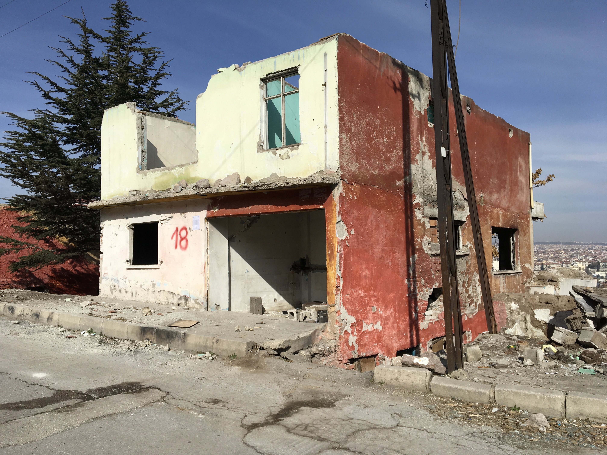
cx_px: 304
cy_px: 228
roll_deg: +0.1
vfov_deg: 48.2
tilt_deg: +6.0
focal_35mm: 29
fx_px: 509
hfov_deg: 61.7
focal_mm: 4.15
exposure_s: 1/3077
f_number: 2.2
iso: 25
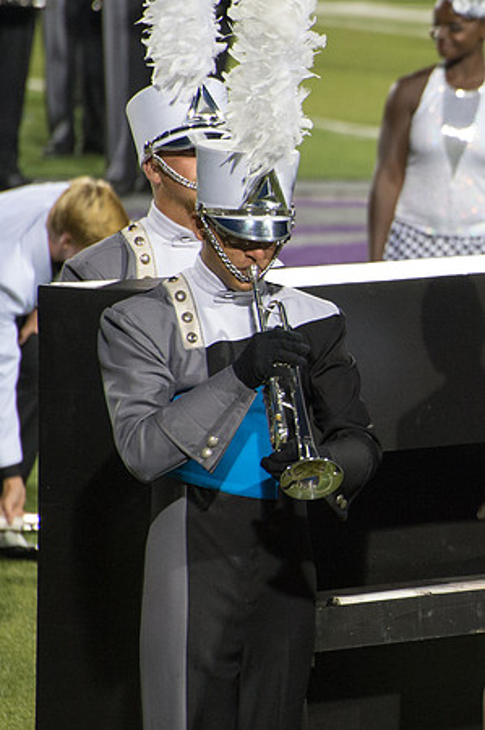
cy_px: 361
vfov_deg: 3.8
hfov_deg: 2.5
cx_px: 673
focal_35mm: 538
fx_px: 10904
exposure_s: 1/160
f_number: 5.6
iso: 2500
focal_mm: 250
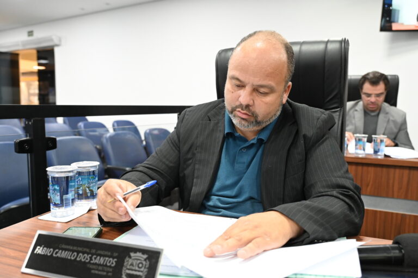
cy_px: 139
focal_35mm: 29
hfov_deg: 63.7
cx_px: 209
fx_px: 337
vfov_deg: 45.0
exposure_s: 1/100
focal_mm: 29
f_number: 4
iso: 3200
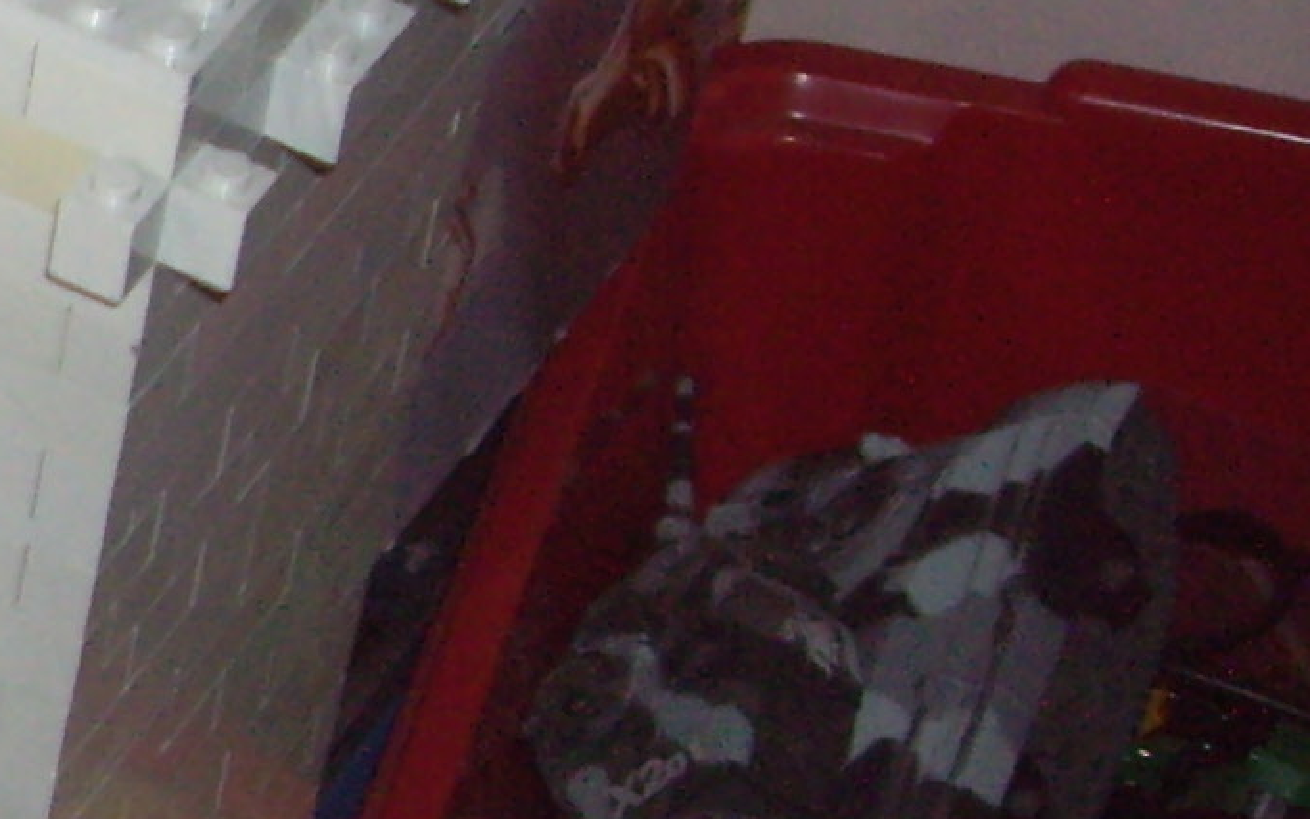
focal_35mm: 166
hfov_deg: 11.3
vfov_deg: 7.9
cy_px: 364
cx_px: -1356
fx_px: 5927
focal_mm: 6.2
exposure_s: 1/40
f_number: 2.7
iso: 200
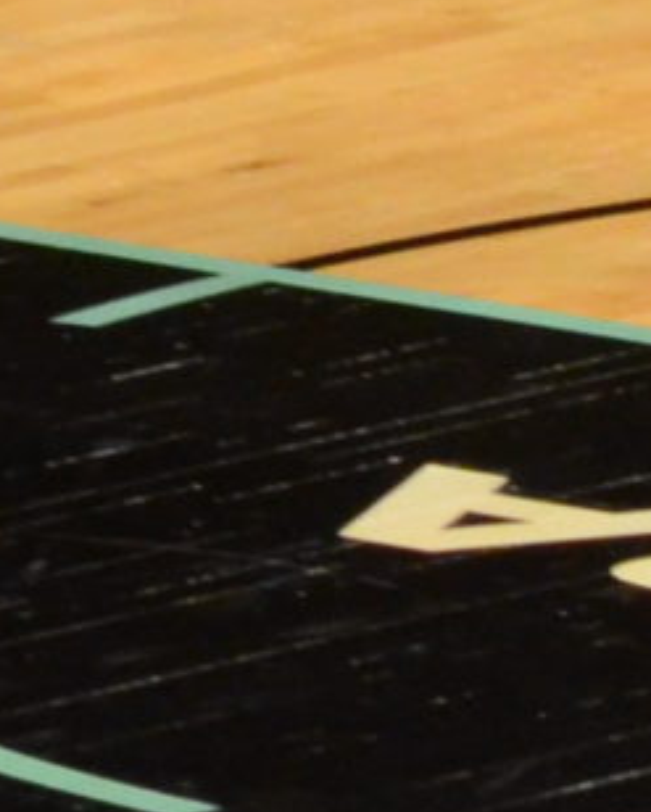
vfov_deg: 1.2
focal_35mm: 1576
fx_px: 37897
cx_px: 2338
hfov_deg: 1.0
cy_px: -316
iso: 3200
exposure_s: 1/350
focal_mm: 135
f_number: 5.6
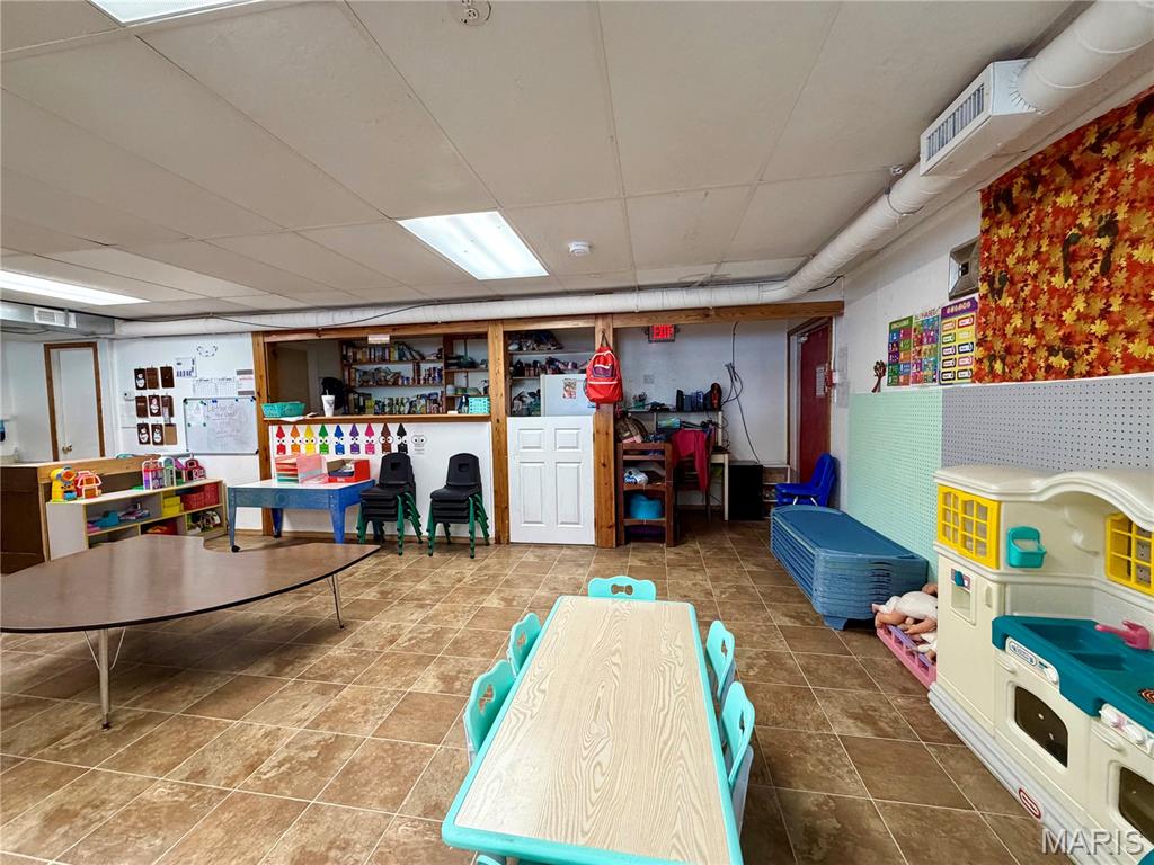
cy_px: 432
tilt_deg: -3.7
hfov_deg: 102.1
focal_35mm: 14
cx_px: 577
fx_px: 467
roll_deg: +1.0
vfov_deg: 85.7
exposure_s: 1/120
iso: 320
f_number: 2.2
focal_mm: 2.22
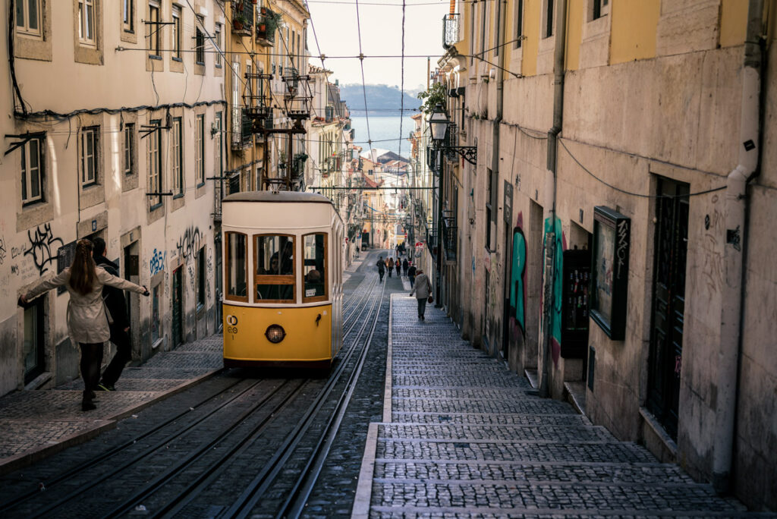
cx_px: 388
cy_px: 260
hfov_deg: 39.6
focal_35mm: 50
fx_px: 1080
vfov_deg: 27.0
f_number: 4
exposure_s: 1/250
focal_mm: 50
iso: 100
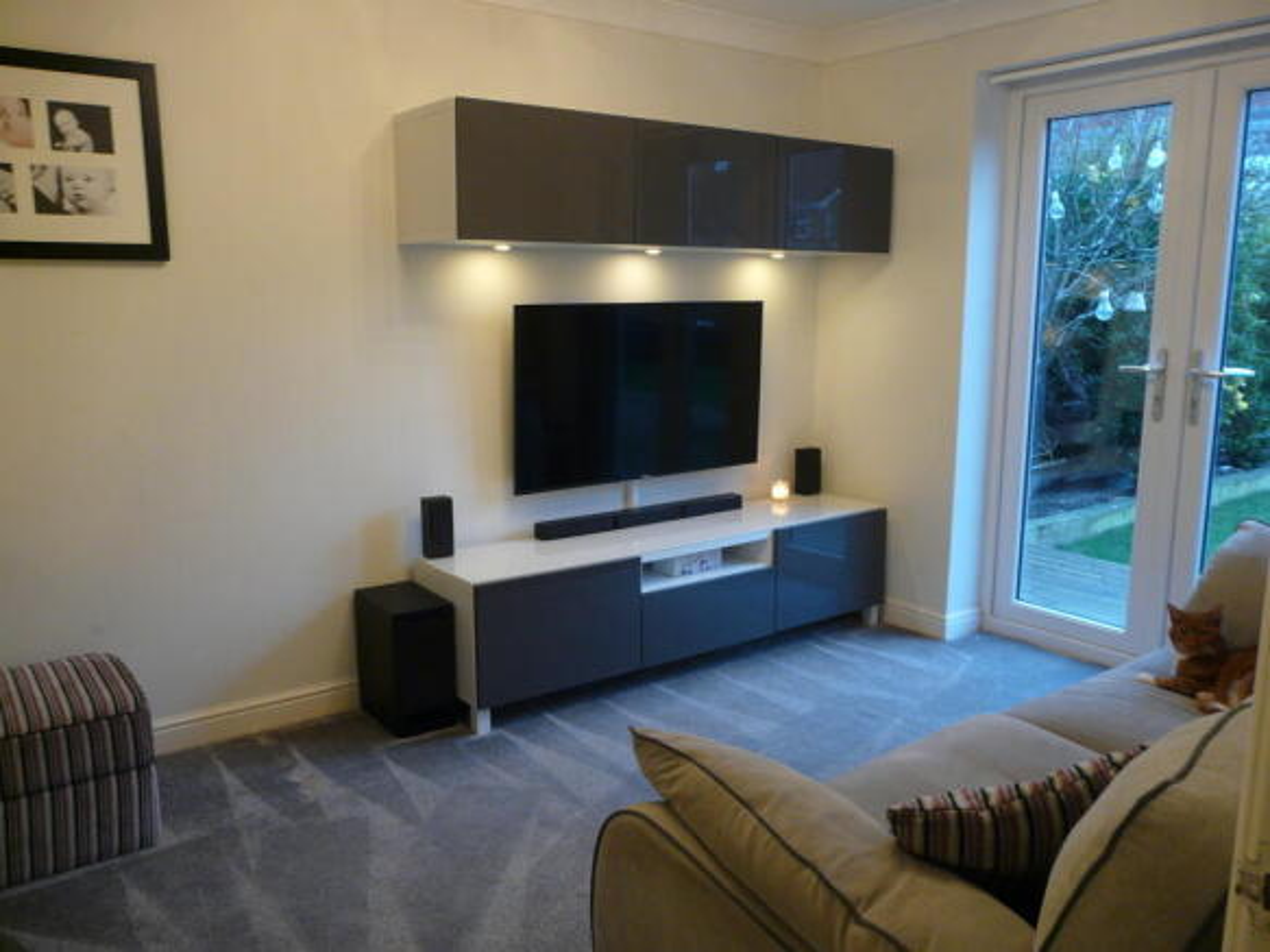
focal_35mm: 28
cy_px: 476
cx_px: 635
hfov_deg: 63.5
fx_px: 1027
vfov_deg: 49.7
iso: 200
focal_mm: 4.6
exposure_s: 1/8
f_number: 2.8
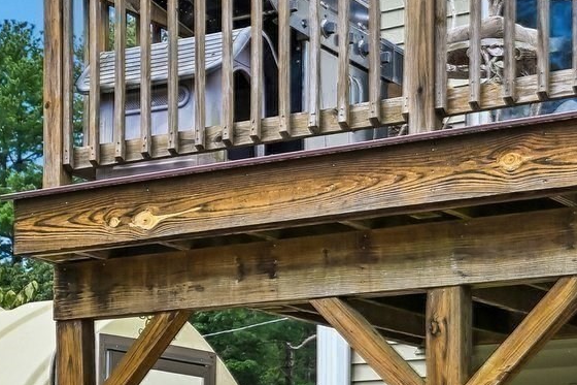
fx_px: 1698
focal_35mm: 106
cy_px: 599
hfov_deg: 19.1
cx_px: 133
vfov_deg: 12.2
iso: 400
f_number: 8
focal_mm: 29
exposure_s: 1/400
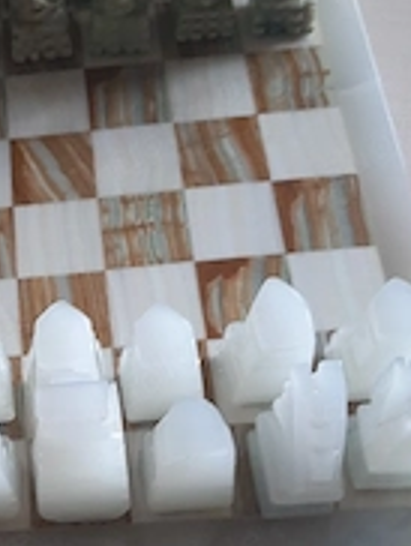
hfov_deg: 24.7
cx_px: 12
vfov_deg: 33.2
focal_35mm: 57
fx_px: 900
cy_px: 393
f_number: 1.7
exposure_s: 1/50
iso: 64
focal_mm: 3.93
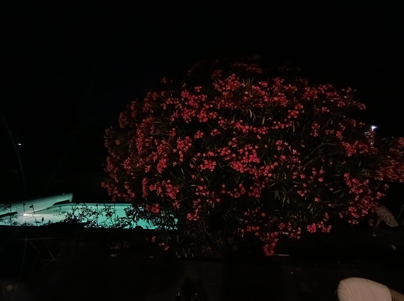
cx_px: 202
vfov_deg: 74.6
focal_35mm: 17
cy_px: 150
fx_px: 198
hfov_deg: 91.1
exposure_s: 1/8.33
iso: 3909
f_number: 2.2
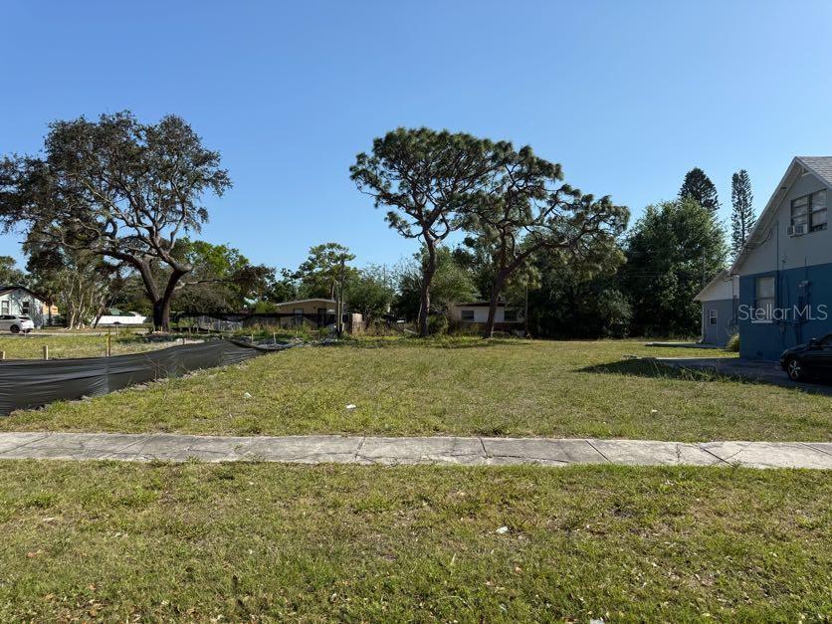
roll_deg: -0.2
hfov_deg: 71.6
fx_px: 577
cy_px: 312
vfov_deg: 56.8
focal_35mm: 24
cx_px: 416
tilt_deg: +1.4
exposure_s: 1/4405
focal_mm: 6.76
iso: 80
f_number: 1.78
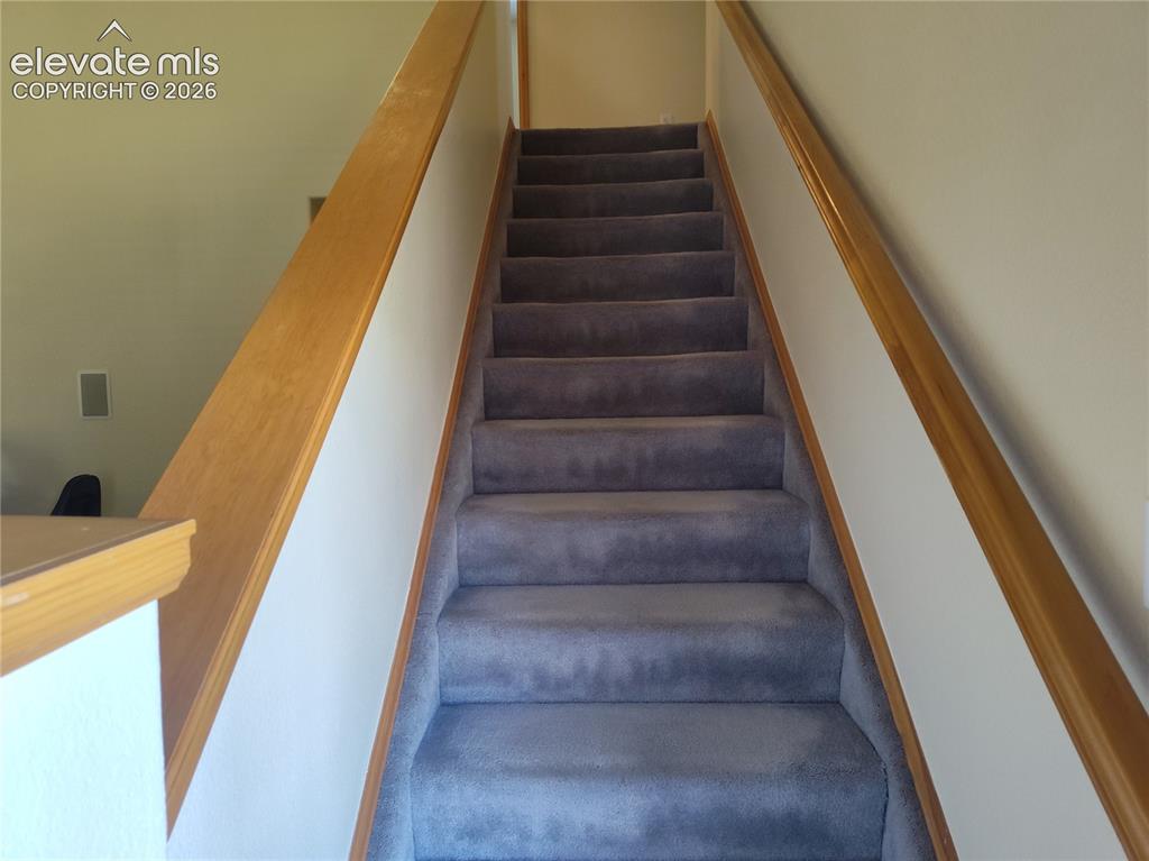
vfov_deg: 58.8
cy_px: 430
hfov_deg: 74.0
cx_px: 574
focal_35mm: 23
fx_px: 763
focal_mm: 5.56
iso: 938
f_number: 1.8
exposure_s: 1/120
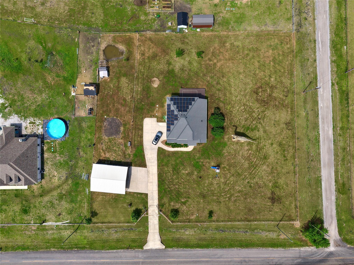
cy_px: 132
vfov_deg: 56.8
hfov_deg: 71.6
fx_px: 245
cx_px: 177
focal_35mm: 24
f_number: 1.8
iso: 110
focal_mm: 8.67
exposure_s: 1/8000
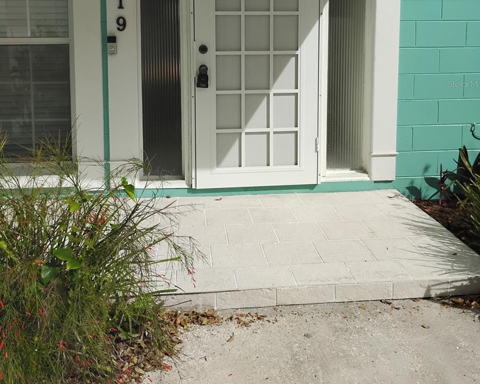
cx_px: 242
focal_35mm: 37
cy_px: 84
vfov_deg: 38.8
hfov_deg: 49.1
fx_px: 526
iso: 100
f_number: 1.8
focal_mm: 4.26
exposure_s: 1/1041
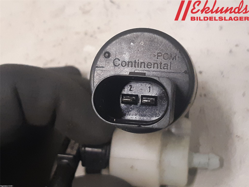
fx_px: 187
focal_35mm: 26
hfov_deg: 67.3
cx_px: 124
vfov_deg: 53.1
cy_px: 94
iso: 250
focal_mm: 3.93
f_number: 1.7
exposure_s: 1/50
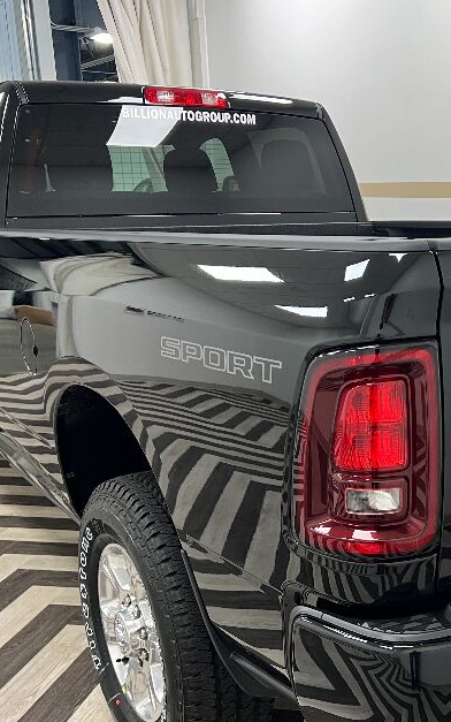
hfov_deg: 27.6
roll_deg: +0.5
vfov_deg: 44.1
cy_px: 436
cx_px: 399
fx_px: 885
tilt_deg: -15.8
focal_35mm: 45
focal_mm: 5.7
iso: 125
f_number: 1.5
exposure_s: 1/60
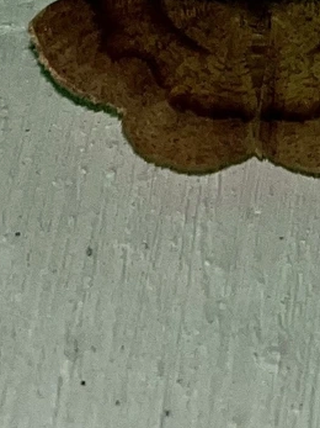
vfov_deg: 37.8
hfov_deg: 29.1
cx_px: 284
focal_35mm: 48
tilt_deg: +41.1
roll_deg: -0.6
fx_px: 592
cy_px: 68
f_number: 1.6
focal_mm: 5.1
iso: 32
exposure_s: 1/82
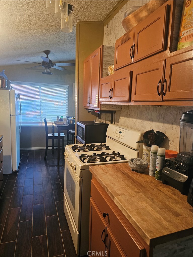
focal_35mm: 23
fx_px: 171
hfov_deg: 58.9
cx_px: 96
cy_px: 128
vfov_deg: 73.9
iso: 800
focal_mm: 6.3
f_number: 1.7
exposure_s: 1/60
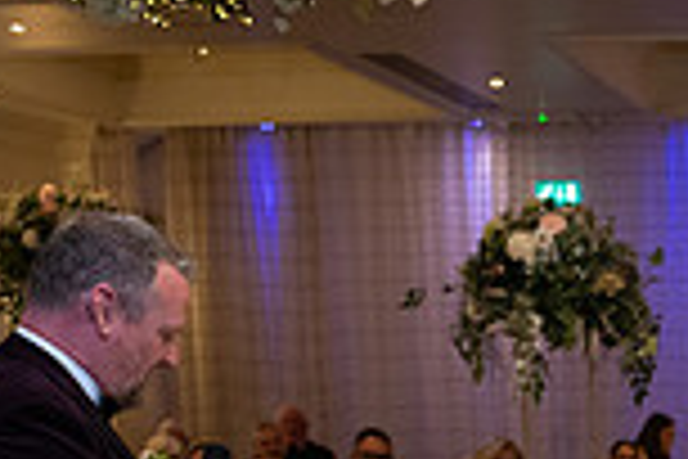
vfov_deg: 13.4
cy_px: 835
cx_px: 881
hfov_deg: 20.5
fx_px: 1739
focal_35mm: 91
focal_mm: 24
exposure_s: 1/160
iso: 800
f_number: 3.5
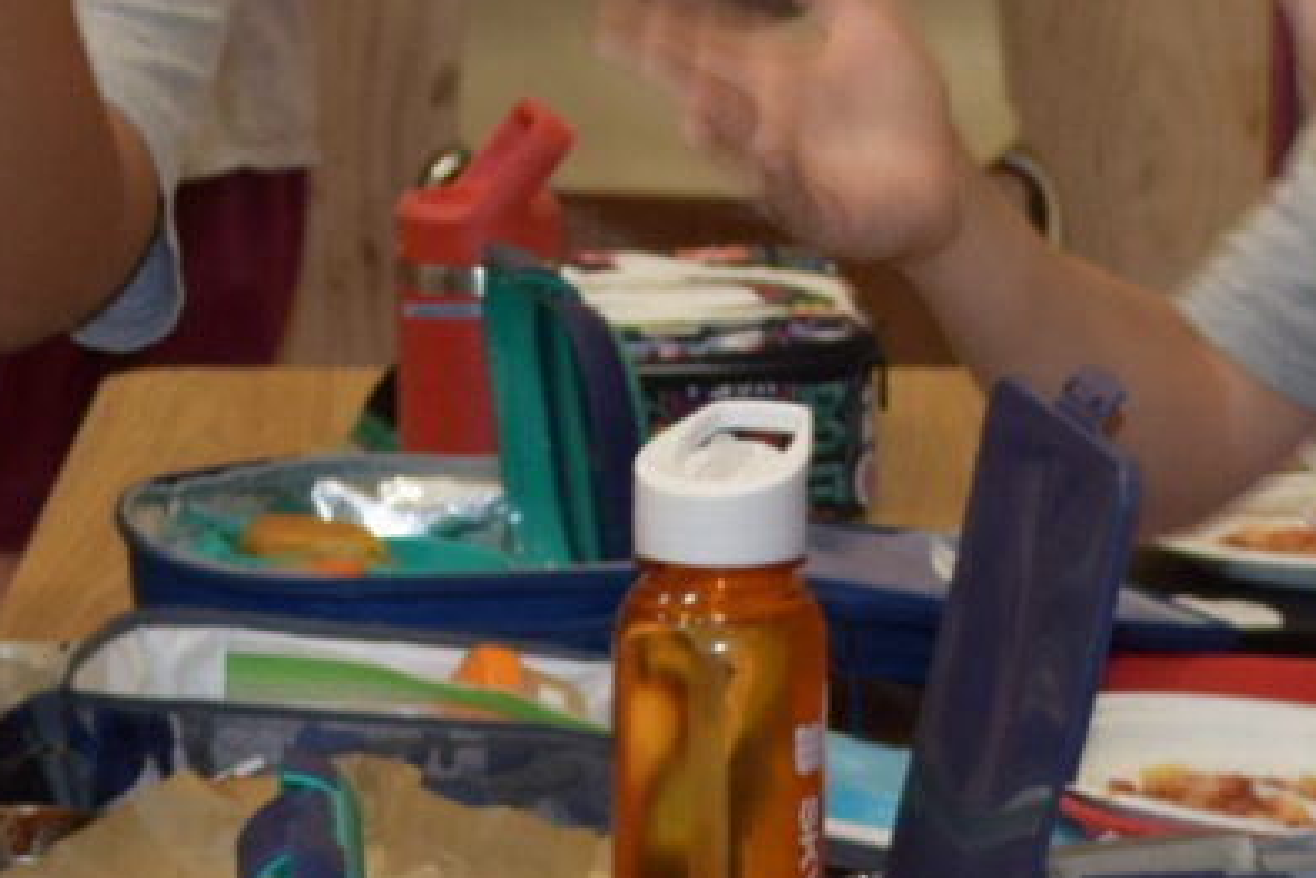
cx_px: 337
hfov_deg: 8.8
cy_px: 1451
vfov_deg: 5.8
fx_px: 8557
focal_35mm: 234
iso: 400
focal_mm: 24
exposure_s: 1/60
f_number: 4
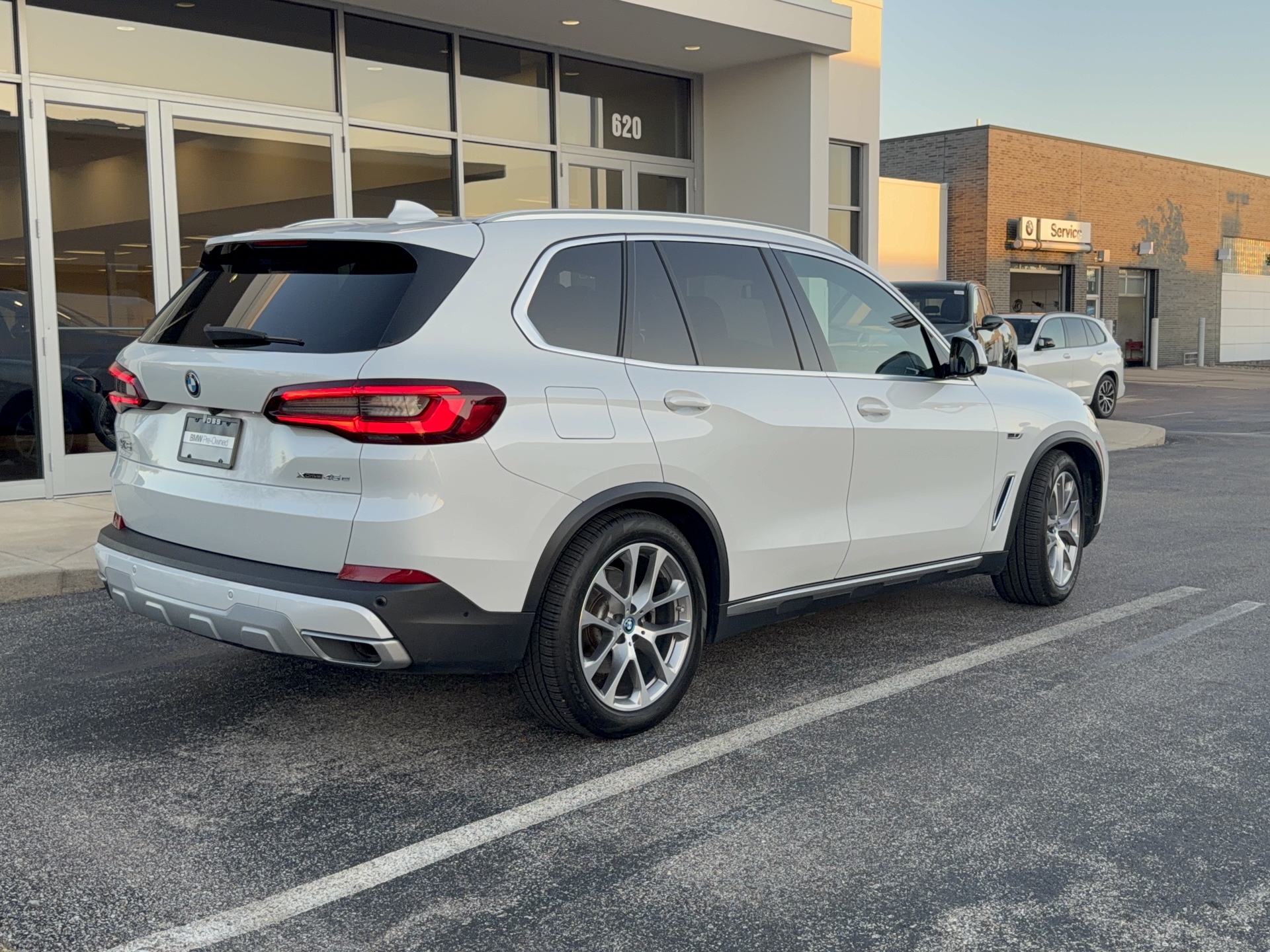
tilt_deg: -5.1
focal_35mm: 38
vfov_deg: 37.7
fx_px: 1394
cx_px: 635
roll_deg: +0.8
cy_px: 476
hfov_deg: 49.0
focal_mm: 6.76
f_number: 1.78
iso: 80
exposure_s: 1/327
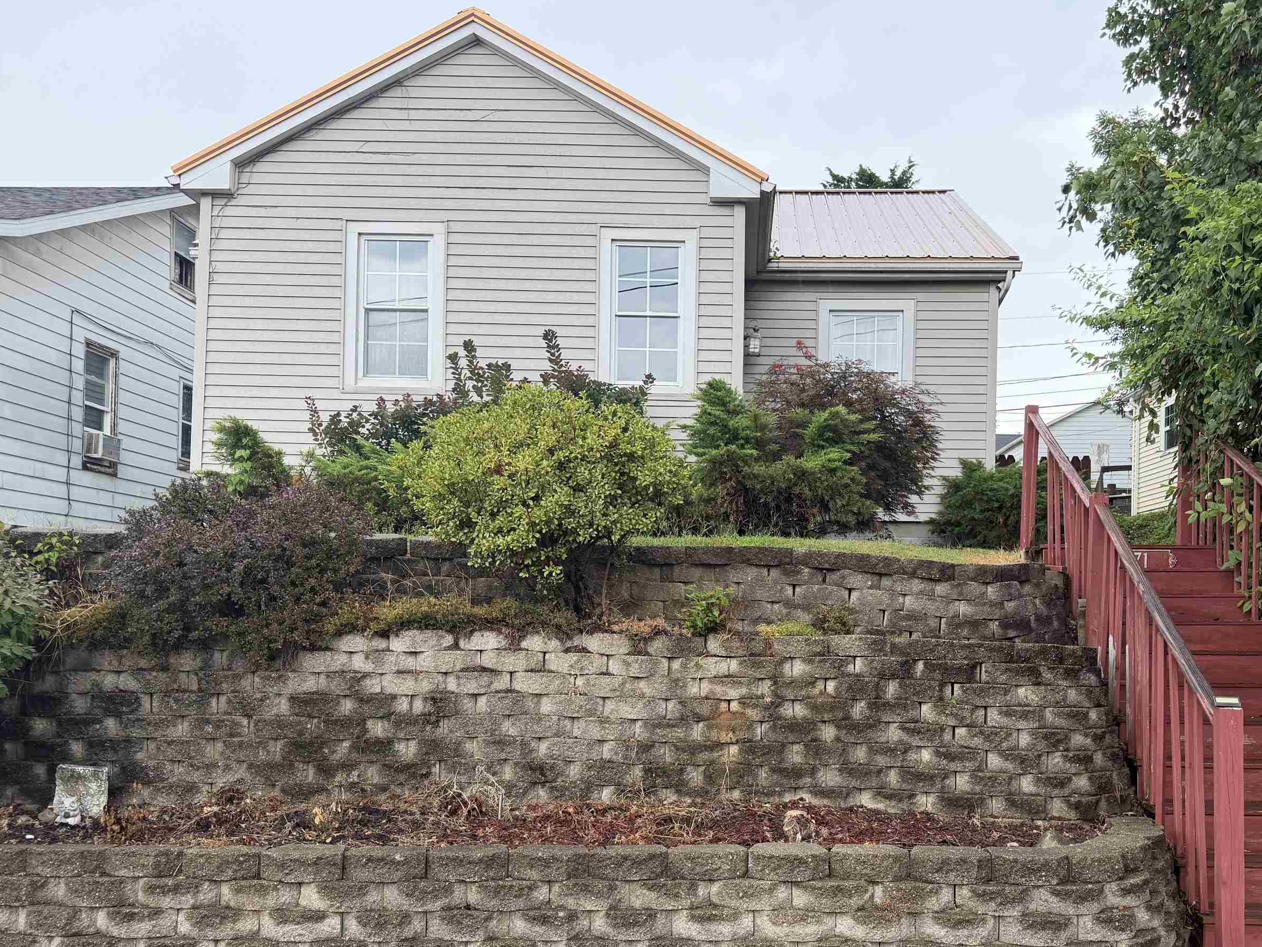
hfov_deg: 58.0
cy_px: 584
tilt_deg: +0.7
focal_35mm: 31
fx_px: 1130
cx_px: 737
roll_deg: -1.2
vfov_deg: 45.1
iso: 80
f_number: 1.78
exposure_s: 1/230
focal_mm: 6.76
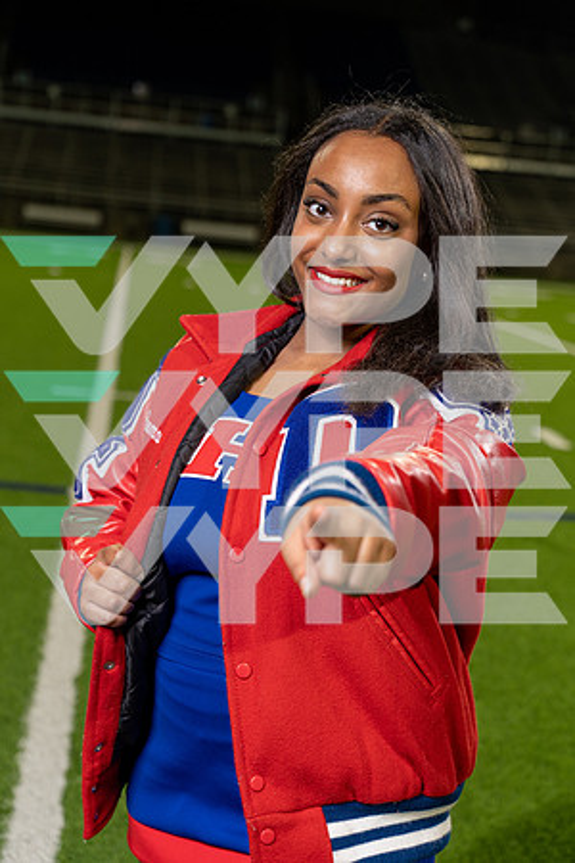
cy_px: 432
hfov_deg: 20.6
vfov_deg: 30.5
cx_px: 288
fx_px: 1581
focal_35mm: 66
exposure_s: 1/250
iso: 640
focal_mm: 66
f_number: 4.5
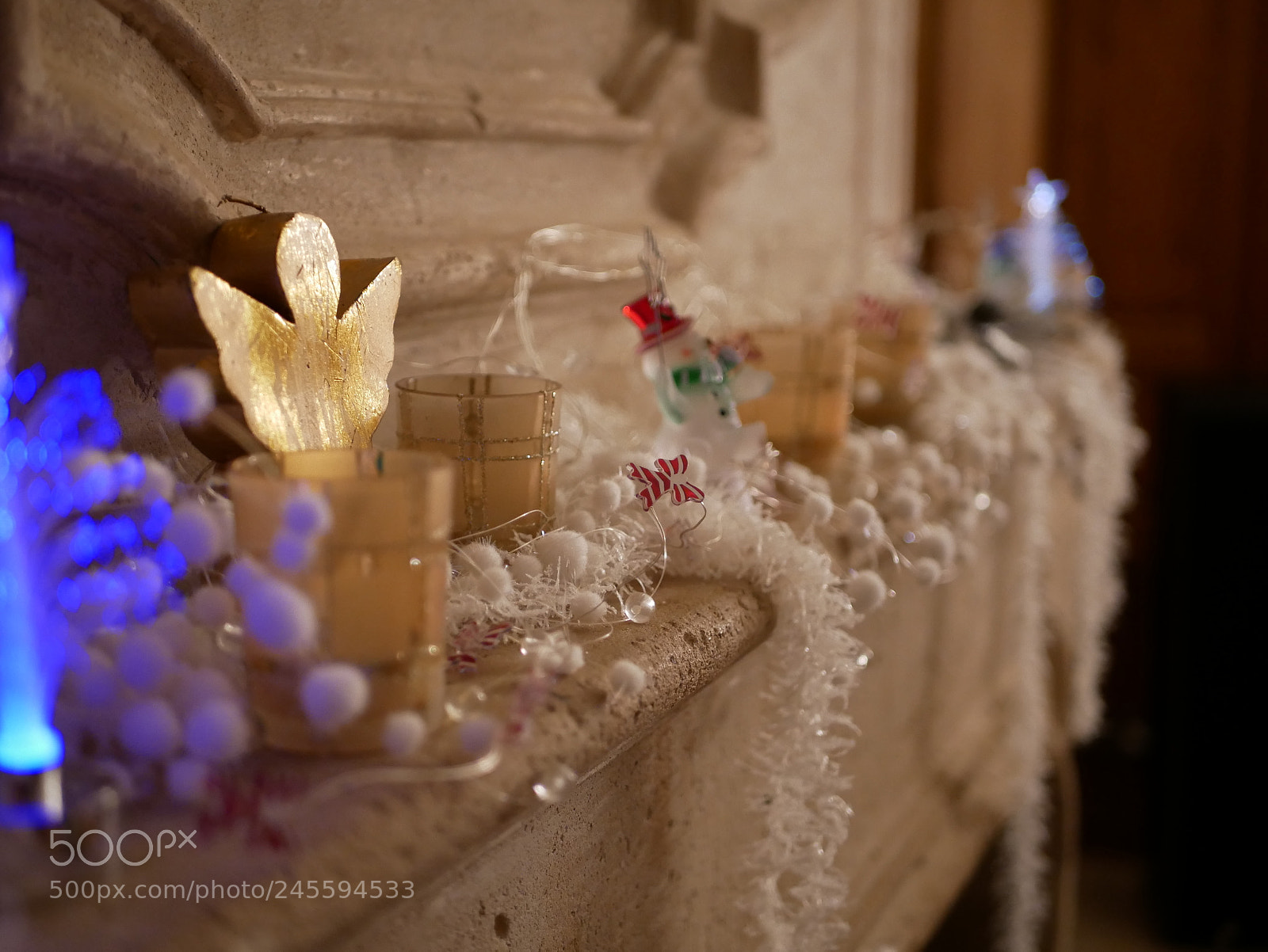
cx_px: 634
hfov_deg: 38.2
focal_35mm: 50
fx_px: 1833
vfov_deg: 29.1
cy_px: 476
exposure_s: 1/60
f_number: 1.7
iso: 1250
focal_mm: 25
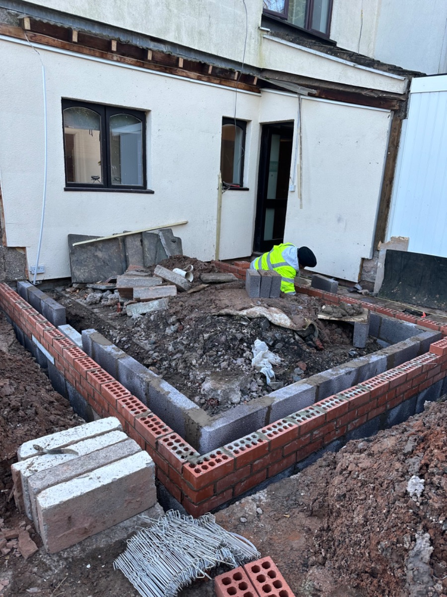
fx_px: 413
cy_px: 298
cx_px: 224
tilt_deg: -14.8
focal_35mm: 24
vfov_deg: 71.6
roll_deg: -1.7
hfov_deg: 56.8
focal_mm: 6.86
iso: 64
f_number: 1.78
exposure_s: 1/184
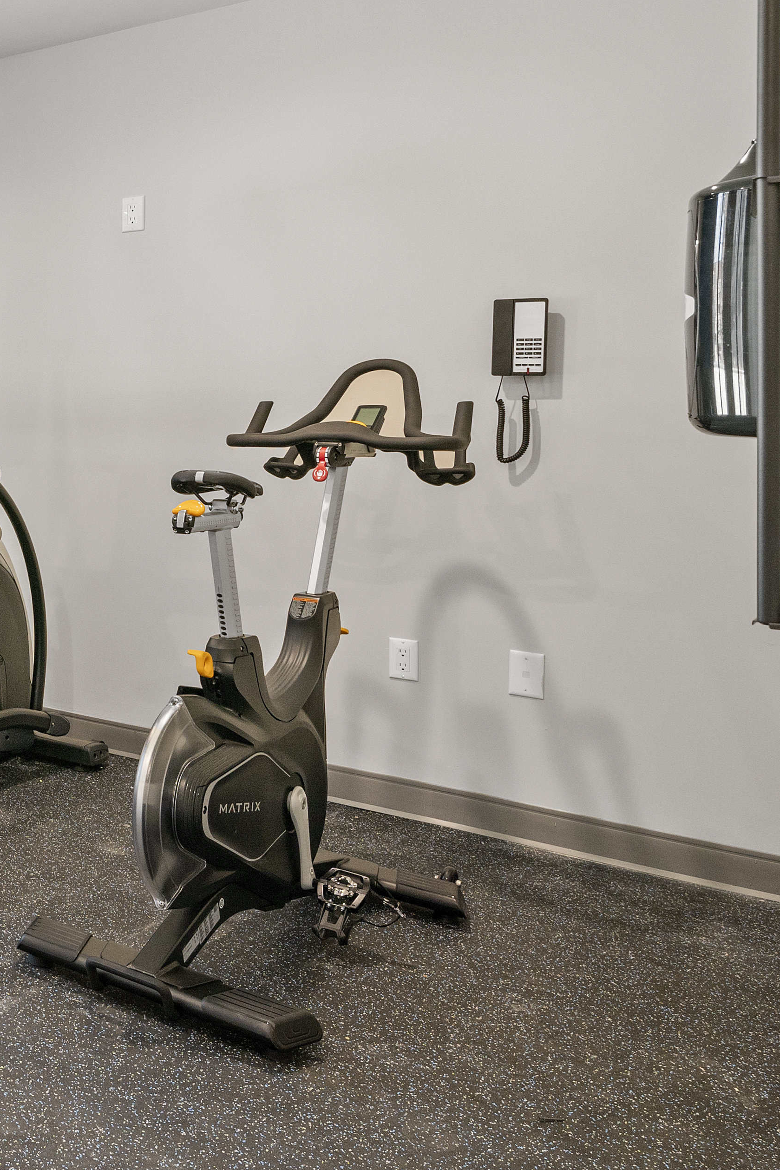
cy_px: 408
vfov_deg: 52.3
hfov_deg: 25.8
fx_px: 1170
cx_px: -429
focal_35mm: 36
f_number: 8
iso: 500
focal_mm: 15
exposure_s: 1/13
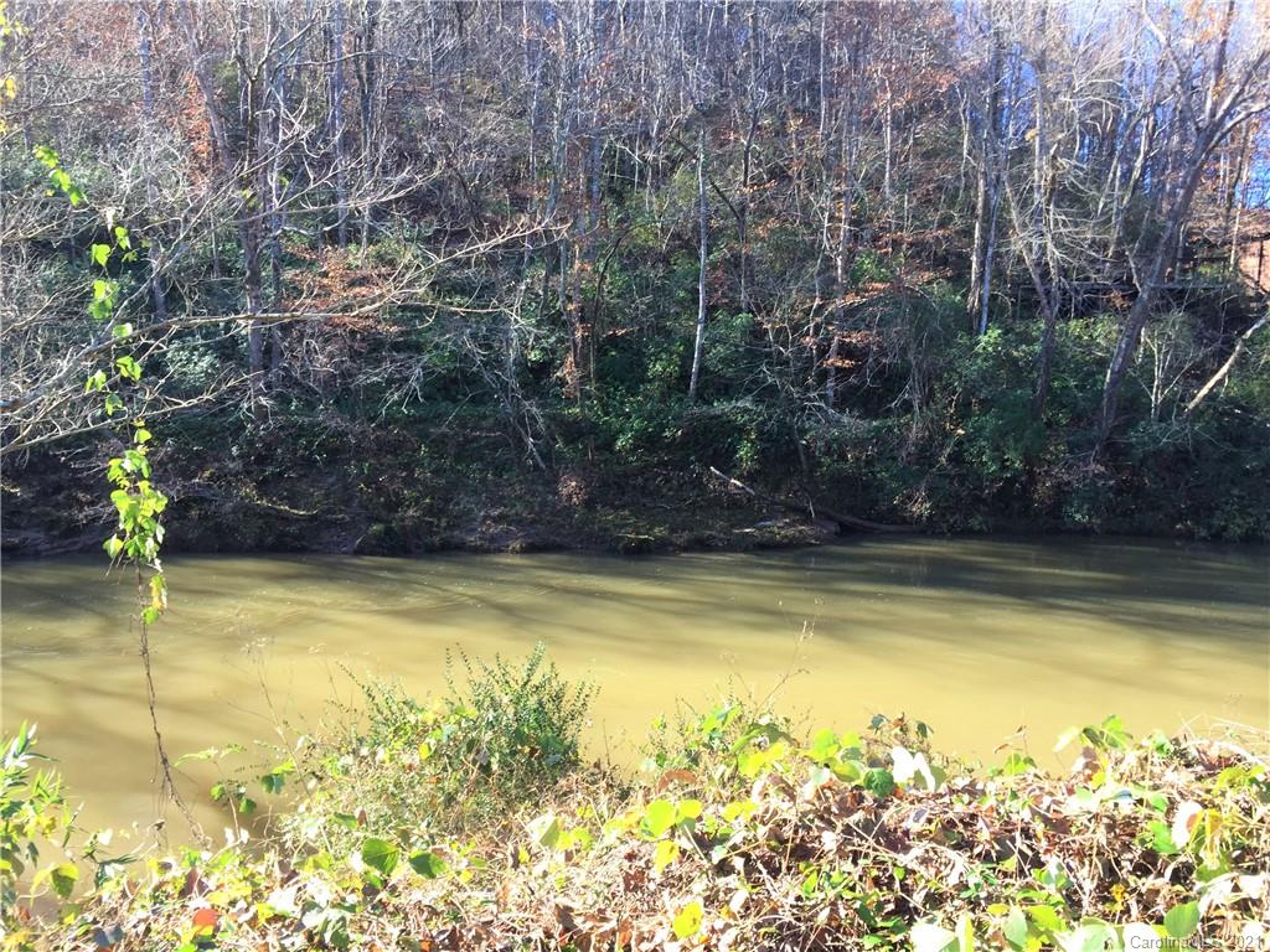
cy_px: 476
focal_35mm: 29
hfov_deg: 61.7
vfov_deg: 48.2
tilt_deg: -9.5
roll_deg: -0.3
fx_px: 1064
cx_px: 635
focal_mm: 4.15
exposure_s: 1/153
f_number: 2.2
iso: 32
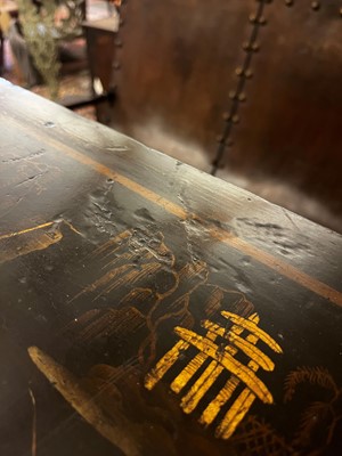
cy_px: 228
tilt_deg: -42.0
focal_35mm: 26
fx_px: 343
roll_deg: -0.9
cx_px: 171
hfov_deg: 53.1
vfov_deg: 67.3
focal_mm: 5.1
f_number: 1.6
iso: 400
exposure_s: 1/33
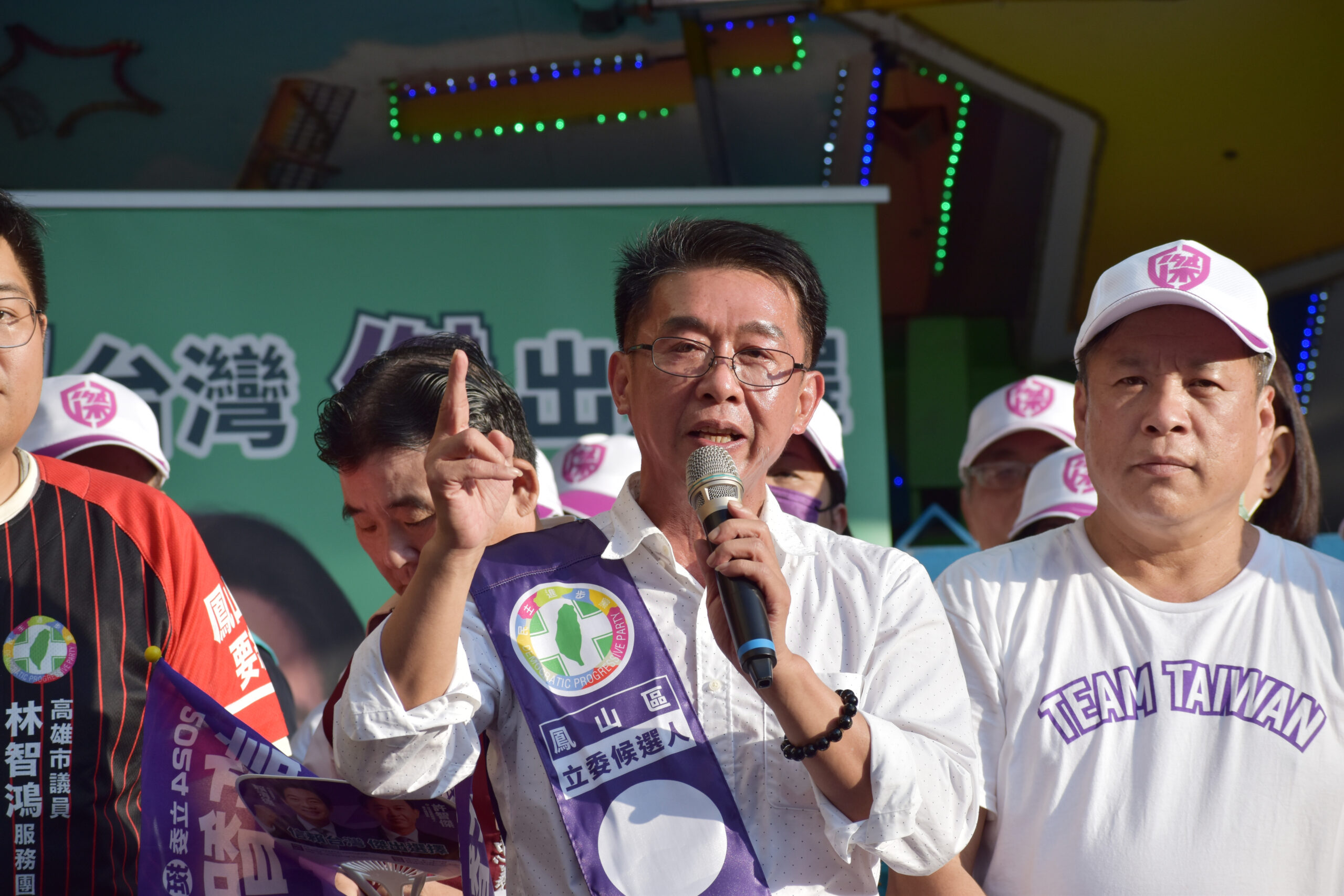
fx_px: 7560
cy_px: 448
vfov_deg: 6.8
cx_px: 672
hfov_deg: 10.2
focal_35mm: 202
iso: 200
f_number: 7.1
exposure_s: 1/800
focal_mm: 135
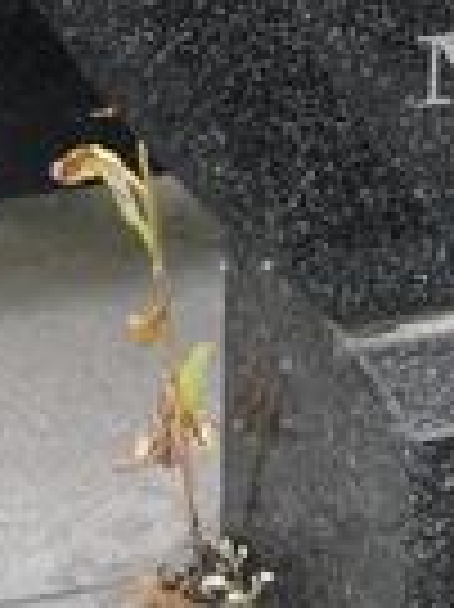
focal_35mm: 262
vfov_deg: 7.4
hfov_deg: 5.6
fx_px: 4589
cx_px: 800
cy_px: -468
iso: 50
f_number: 1.6
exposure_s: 1/579
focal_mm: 3.95
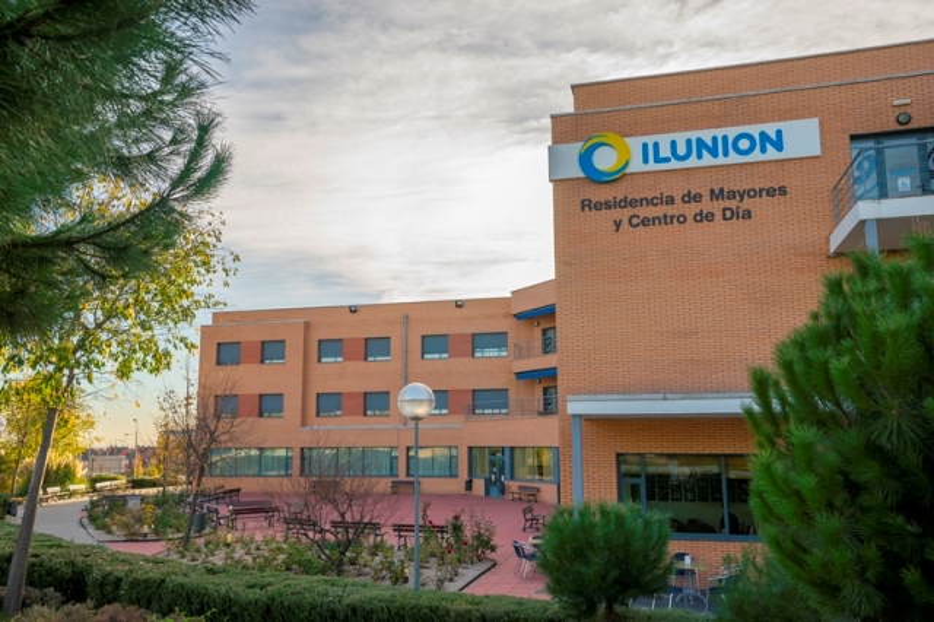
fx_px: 778
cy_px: 311
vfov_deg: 43.6
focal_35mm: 30
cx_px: 467
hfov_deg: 62.0
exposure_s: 1/320
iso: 200
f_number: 8
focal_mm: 30
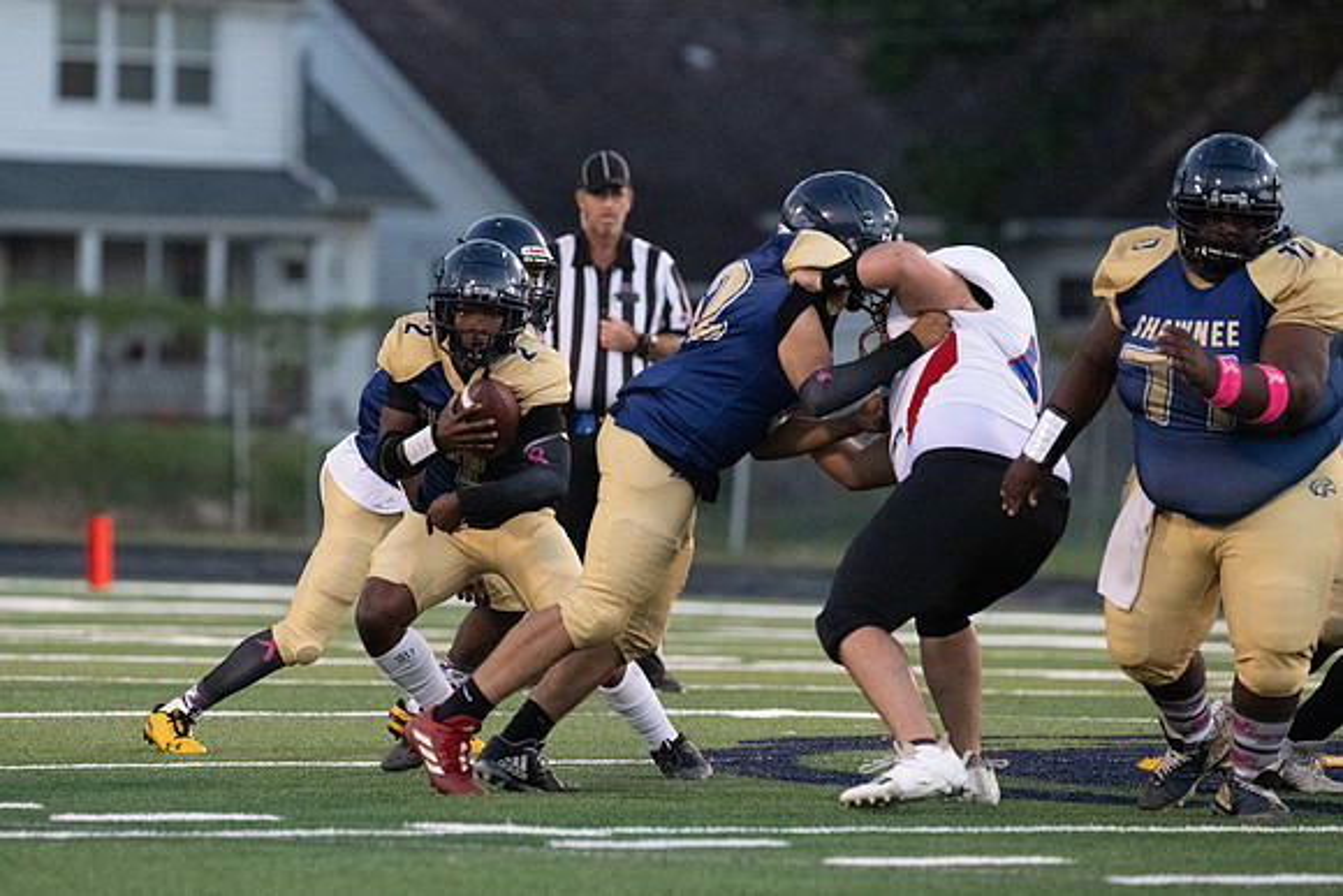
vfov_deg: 3.6
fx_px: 14349
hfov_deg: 5.4
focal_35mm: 385
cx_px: 482
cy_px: 397
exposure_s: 1/1600
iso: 14400
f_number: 4
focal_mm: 300
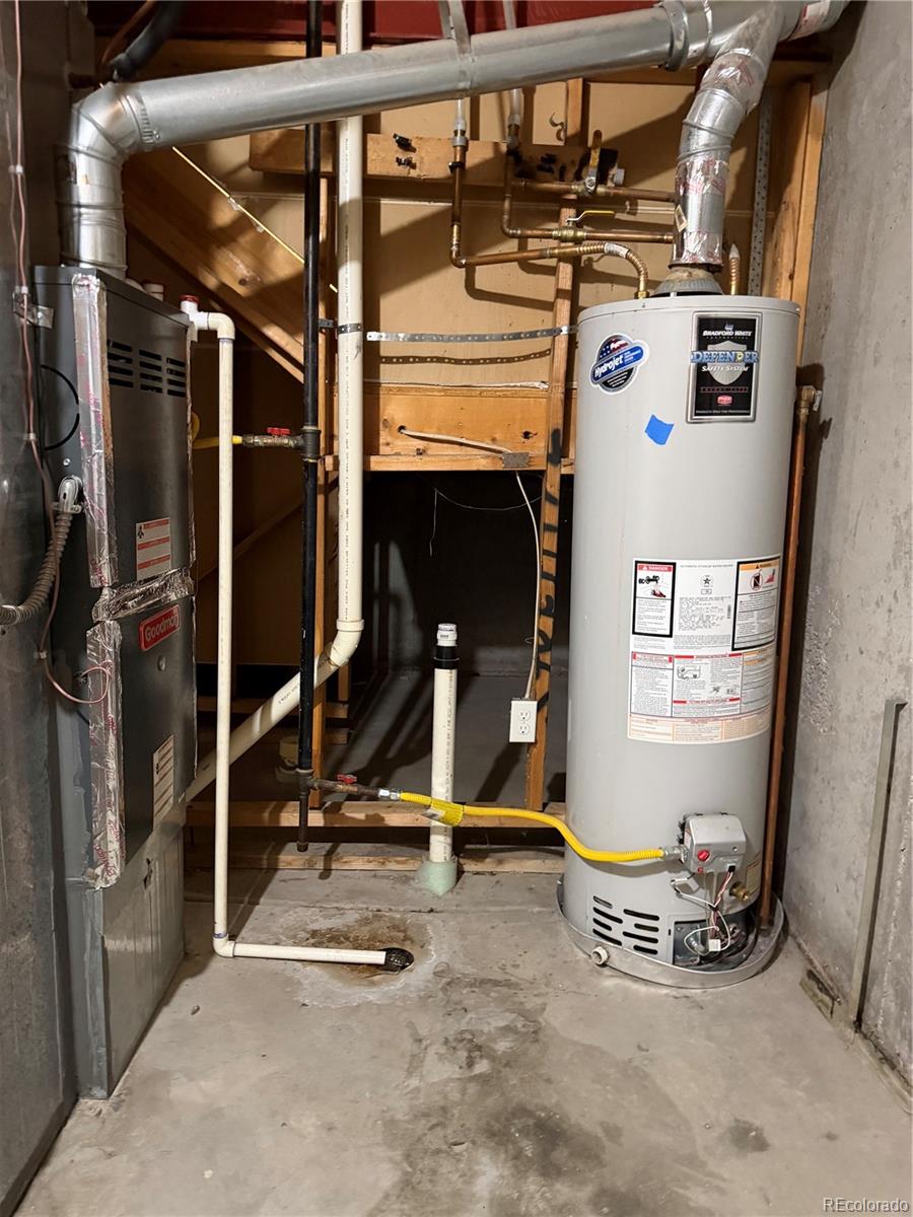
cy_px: 608
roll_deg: -2.4
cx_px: 456
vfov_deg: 71.6
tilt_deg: -10.9
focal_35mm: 24
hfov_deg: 56.8
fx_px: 844
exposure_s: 1/40
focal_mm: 6.76
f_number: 1.78
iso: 800
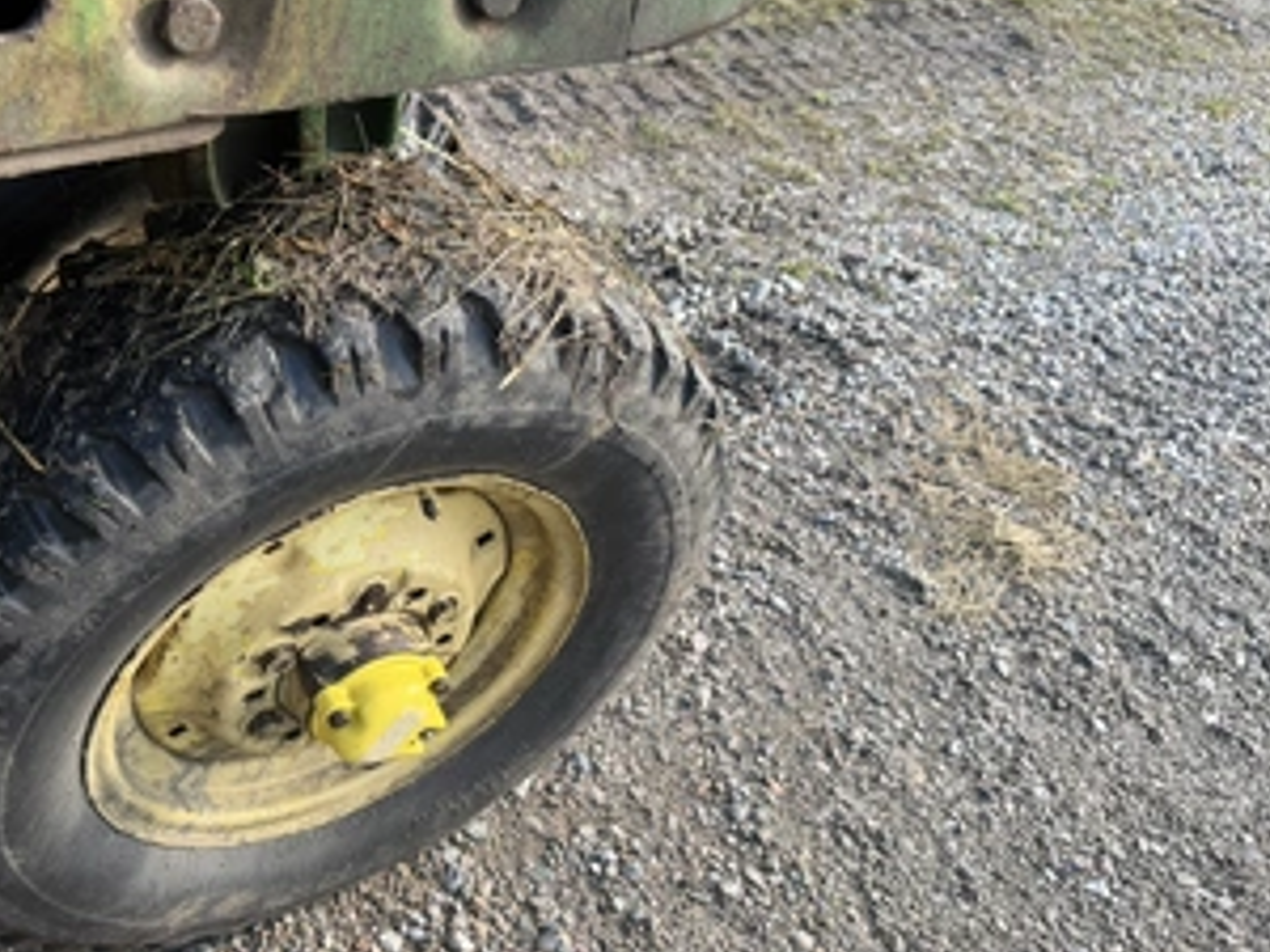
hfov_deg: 55.8
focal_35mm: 32
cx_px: 436
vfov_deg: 44.2
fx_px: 1174
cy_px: 465
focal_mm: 6.76
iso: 80
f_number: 1.78
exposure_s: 1/443
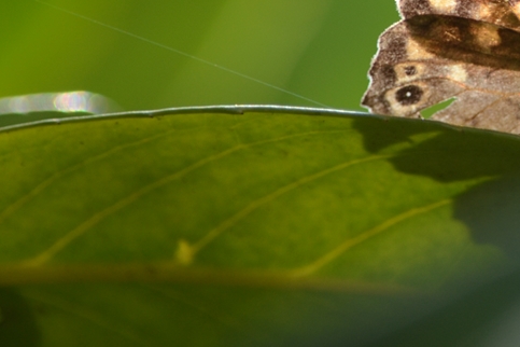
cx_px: 521
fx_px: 15498
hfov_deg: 1.9
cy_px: 13
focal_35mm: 1073
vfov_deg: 1.3
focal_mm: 300
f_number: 5.6
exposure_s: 1/250
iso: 200
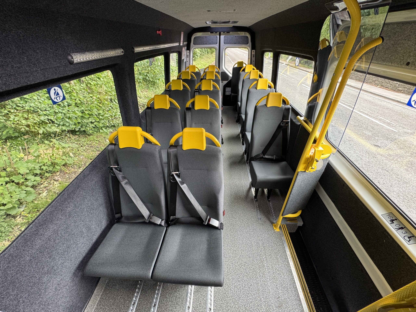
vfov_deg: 85.7
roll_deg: -2.0
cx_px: 208
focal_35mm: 14
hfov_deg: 102.1
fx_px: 168
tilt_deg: -32.8
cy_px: 156
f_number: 2.2
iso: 250
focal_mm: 2.22
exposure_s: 1/99
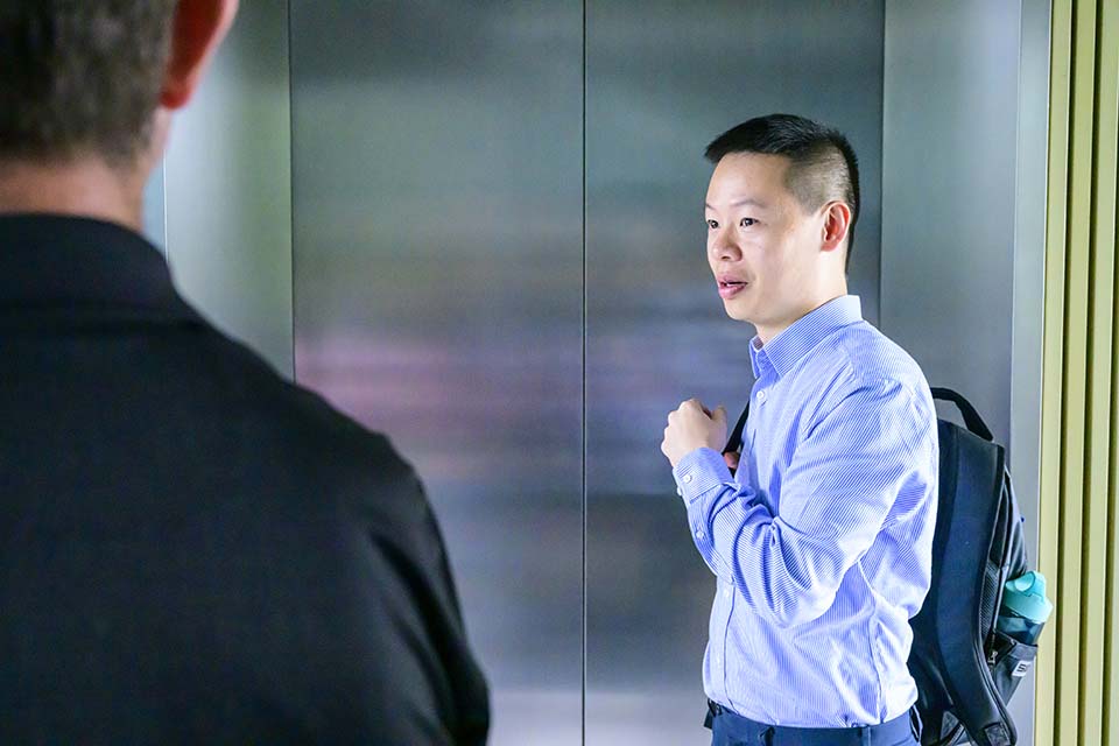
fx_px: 1523
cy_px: 373
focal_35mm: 49
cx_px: 560
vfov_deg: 27.5
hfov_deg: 40.3
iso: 14400
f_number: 6.3
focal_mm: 49
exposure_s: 1/250
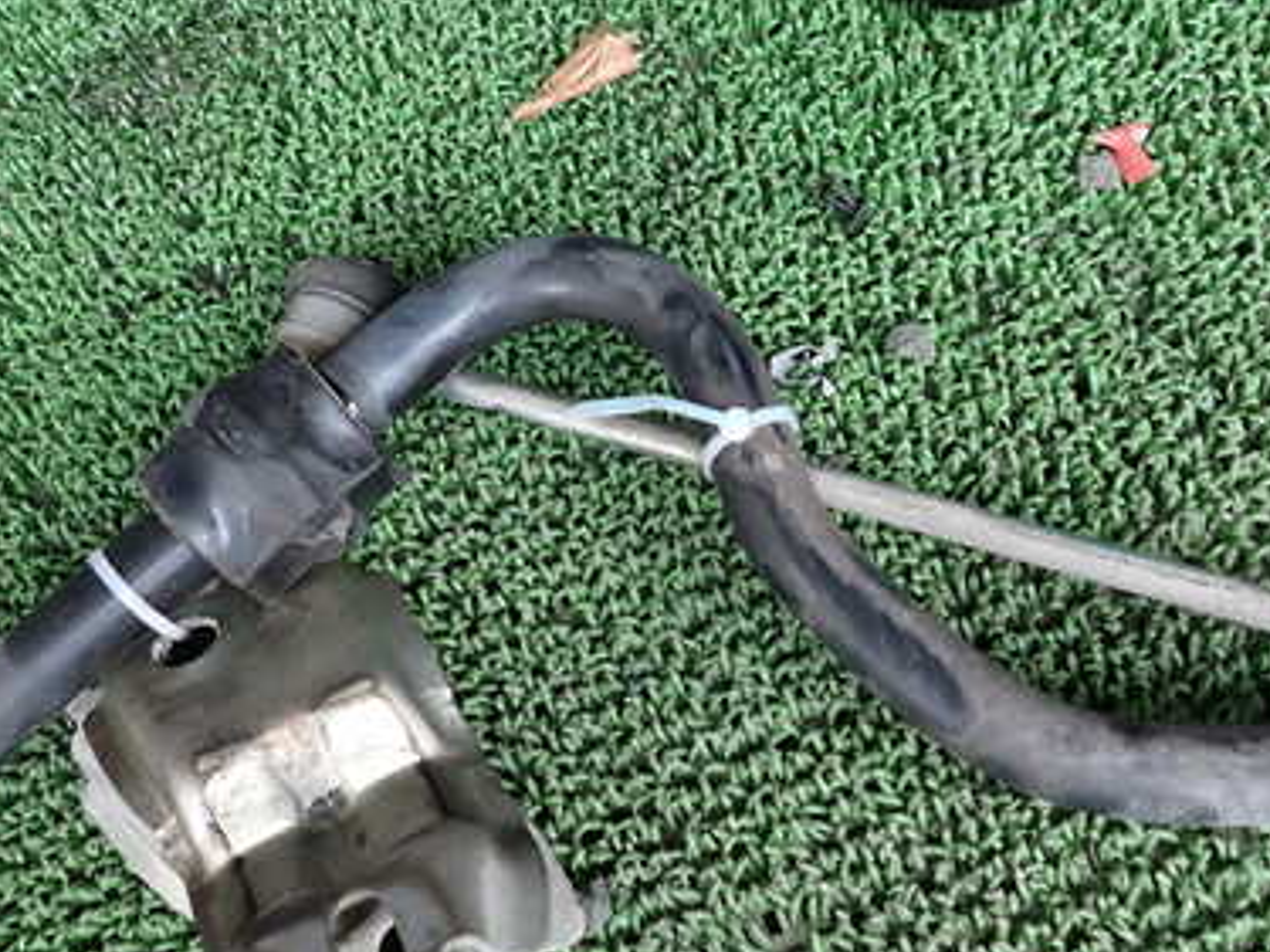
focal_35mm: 40
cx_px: 813
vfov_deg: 35.8
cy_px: 566
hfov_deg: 46.3
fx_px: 1467
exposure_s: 1/50
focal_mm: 4.5
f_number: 2
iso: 200
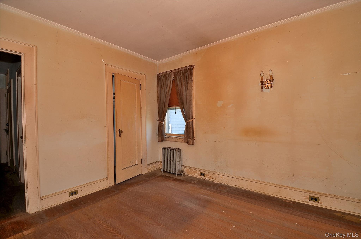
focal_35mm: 15
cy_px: 120
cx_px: 180
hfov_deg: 100.5
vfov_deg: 77.1
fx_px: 150
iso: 100
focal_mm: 10
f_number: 4
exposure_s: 1/60
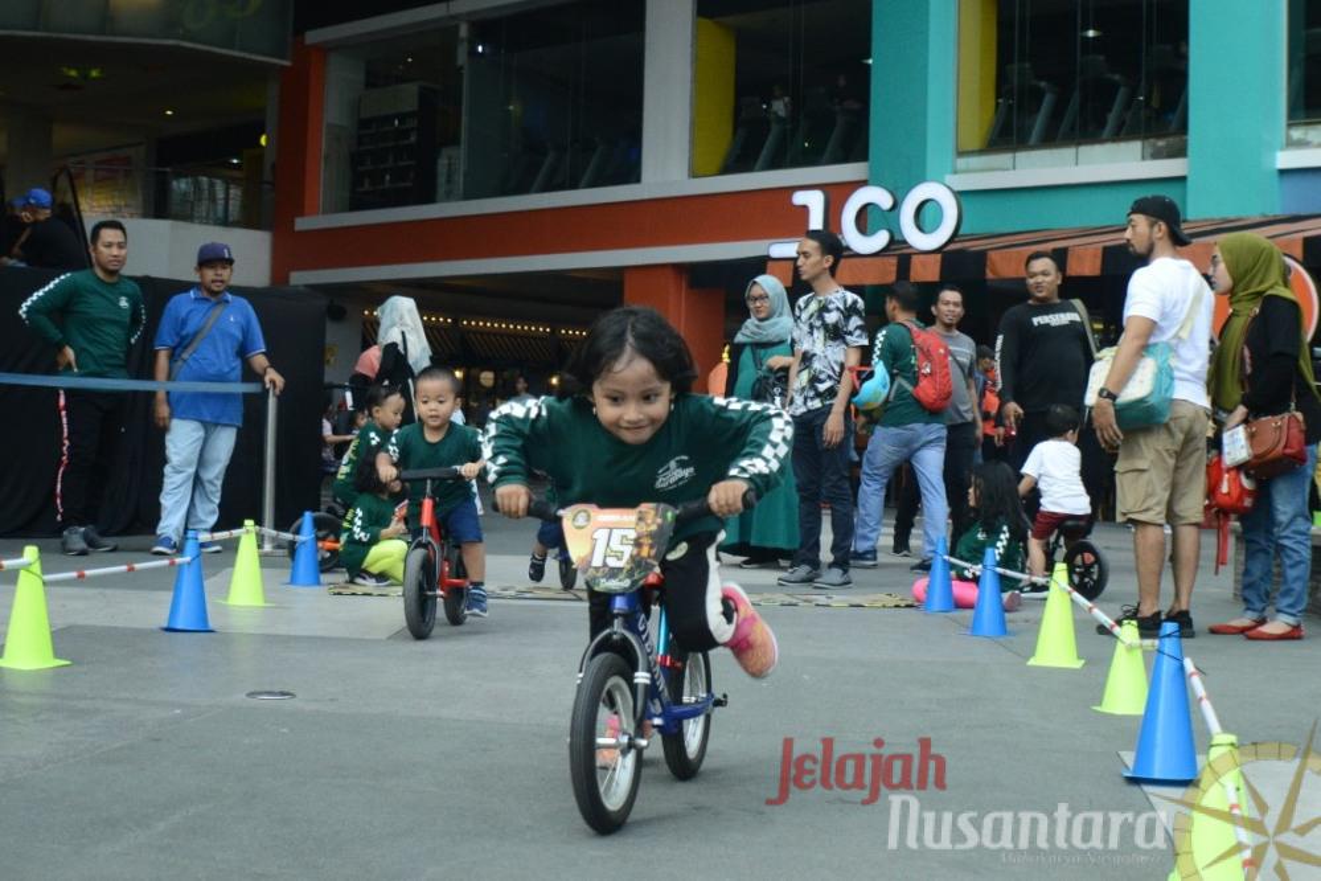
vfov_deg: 21.6
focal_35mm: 63
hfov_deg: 31.9
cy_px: 440
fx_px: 2312
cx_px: 660
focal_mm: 42
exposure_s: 1/320
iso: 1600
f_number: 5
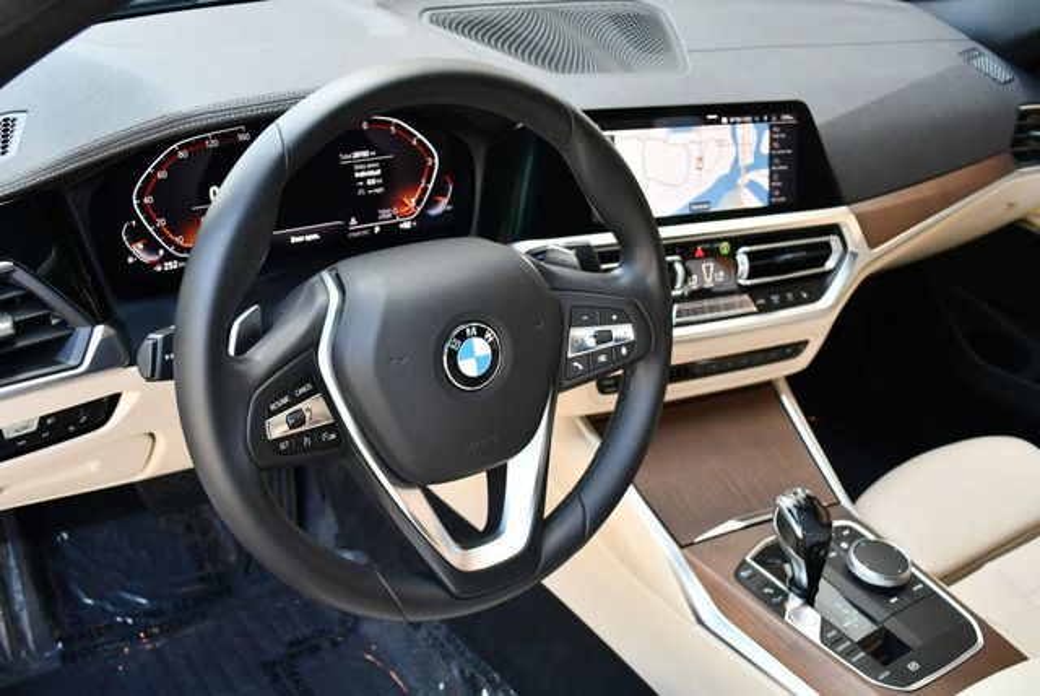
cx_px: 520
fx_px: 1041
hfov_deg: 53.1
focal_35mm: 36
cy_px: 348
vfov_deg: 36.9
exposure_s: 1/250
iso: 800
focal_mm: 18
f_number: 3.5
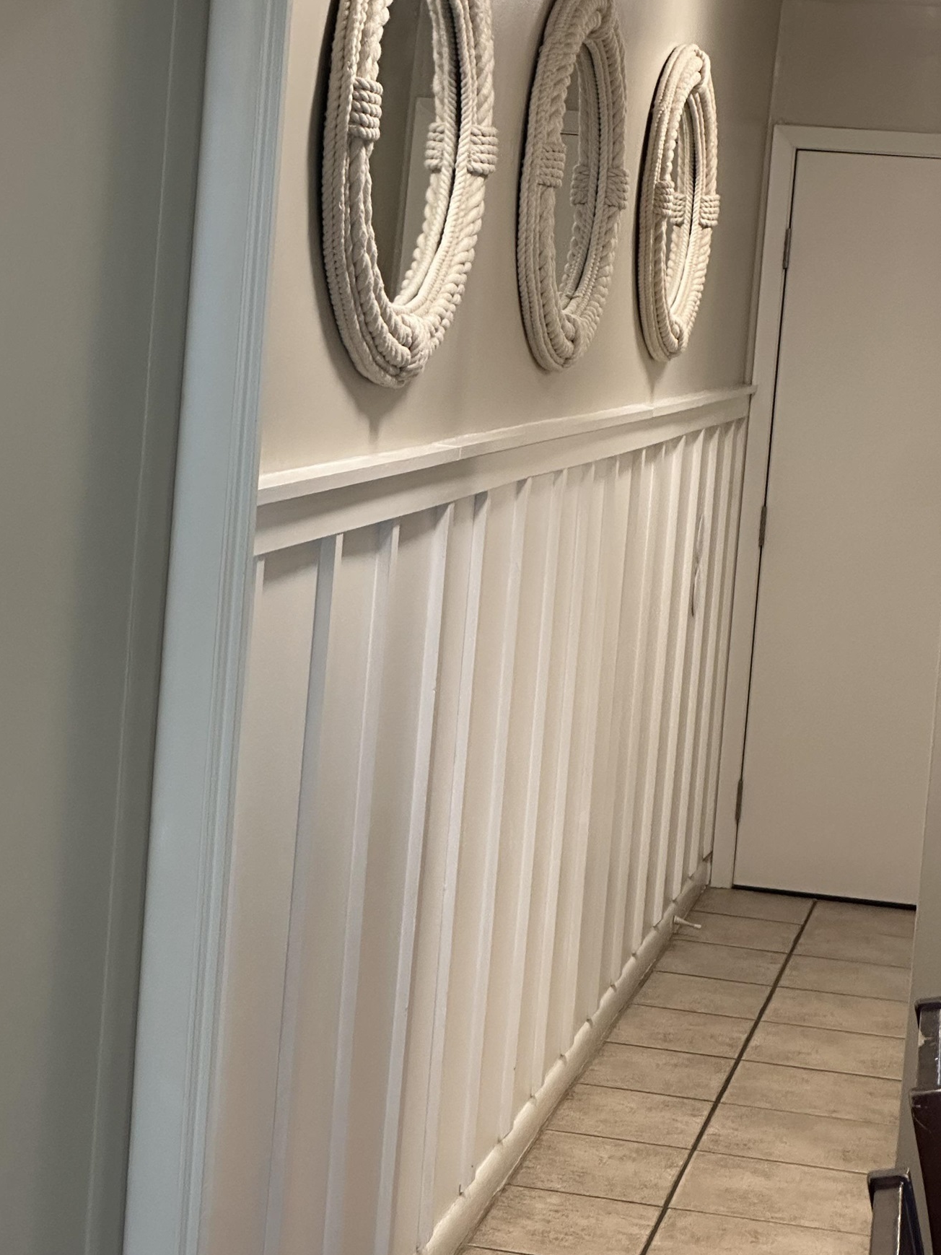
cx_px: 321
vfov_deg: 19.3
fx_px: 3697
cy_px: 618
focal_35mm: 102
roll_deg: -5.3
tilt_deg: -5.0
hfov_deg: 14.5
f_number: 2.8
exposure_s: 1/60
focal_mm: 9
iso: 500
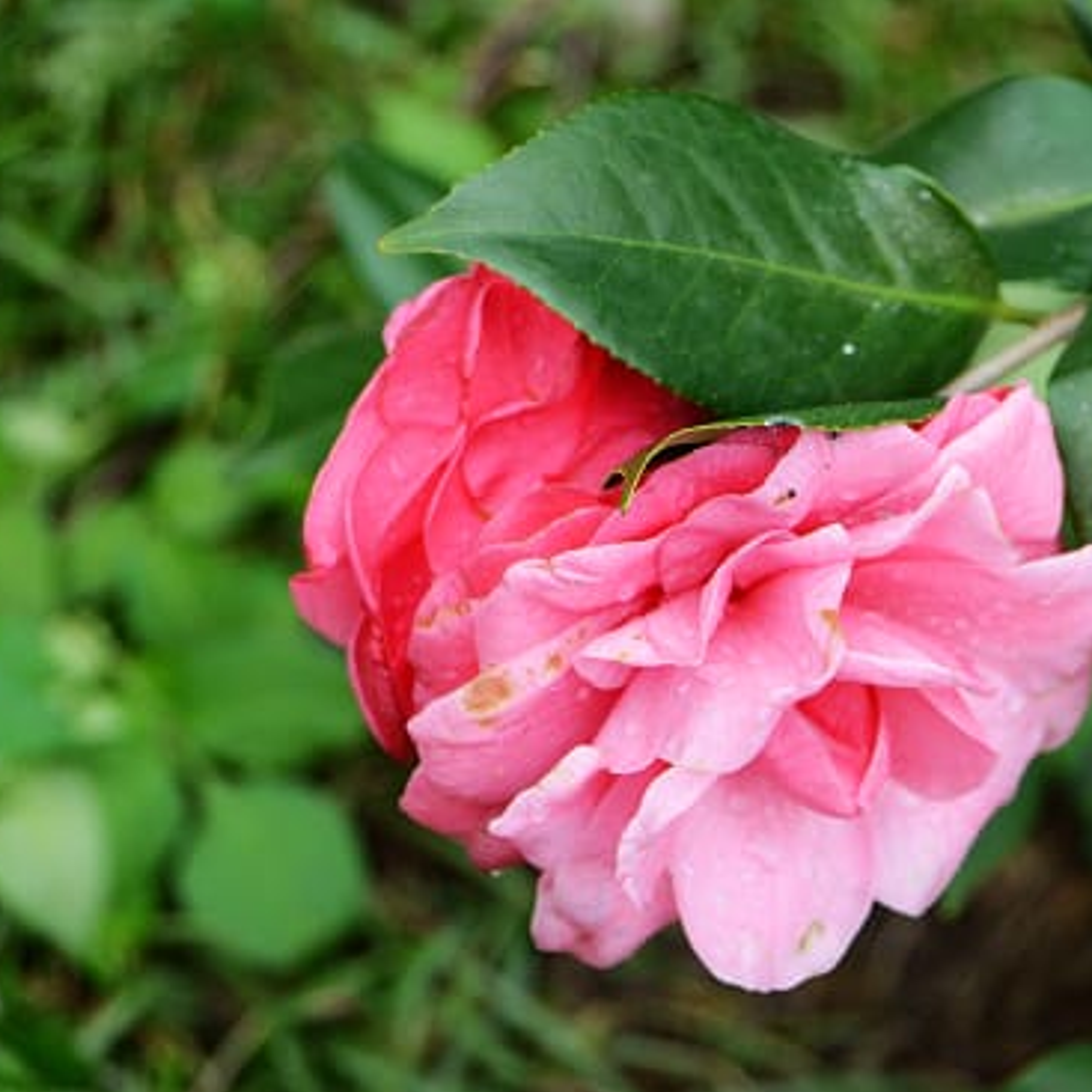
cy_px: 547
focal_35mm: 194
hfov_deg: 9.0
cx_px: 789
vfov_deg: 9.0
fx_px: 6924
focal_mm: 100
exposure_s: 1/160
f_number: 5.6
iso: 800
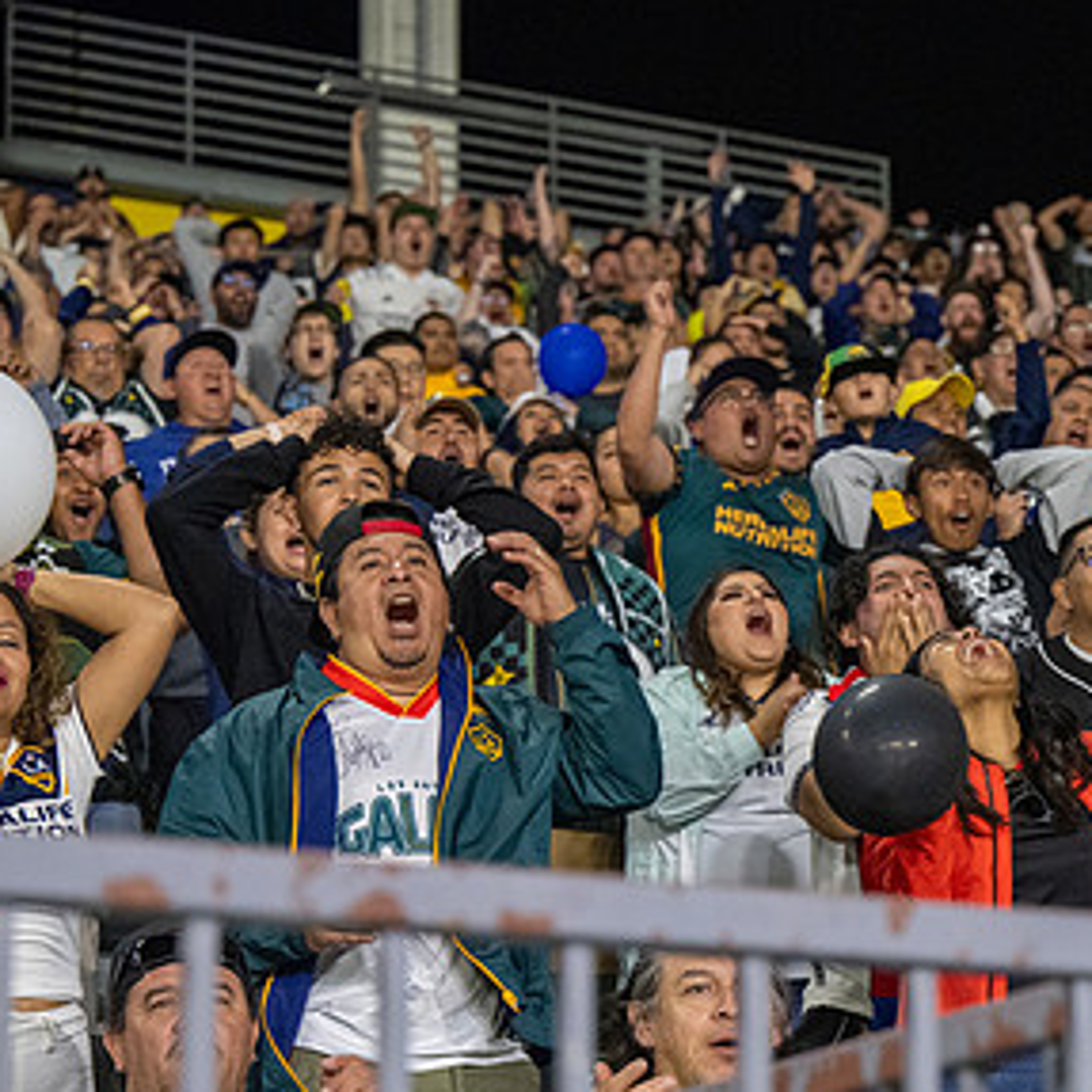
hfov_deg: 12.9
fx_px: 4783
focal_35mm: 134
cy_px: 664
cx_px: 1050
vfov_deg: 13.0
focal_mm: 78
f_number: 4
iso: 6400
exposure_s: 1/400
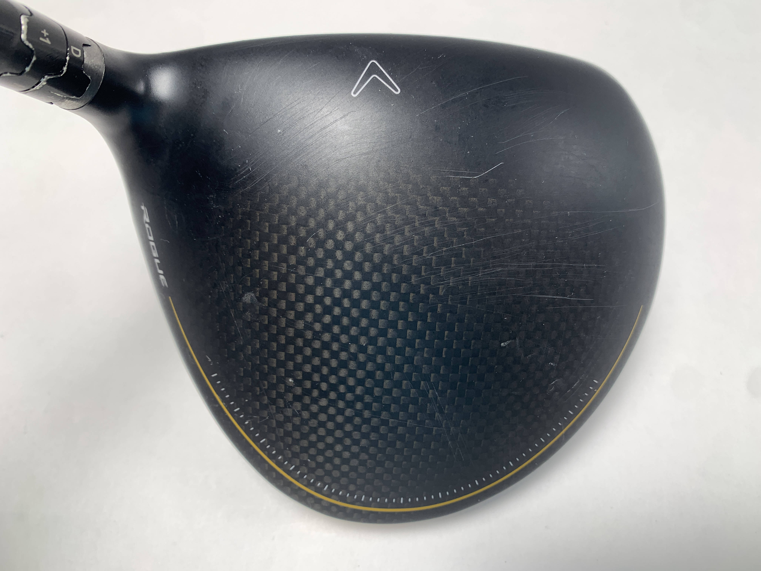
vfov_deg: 53.1
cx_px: 380
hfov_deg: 67.3
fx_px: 572
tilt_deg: -65.7
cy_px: 286
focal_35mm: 26
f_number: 1.8
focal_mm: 4.25
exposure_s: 1/134
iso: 25
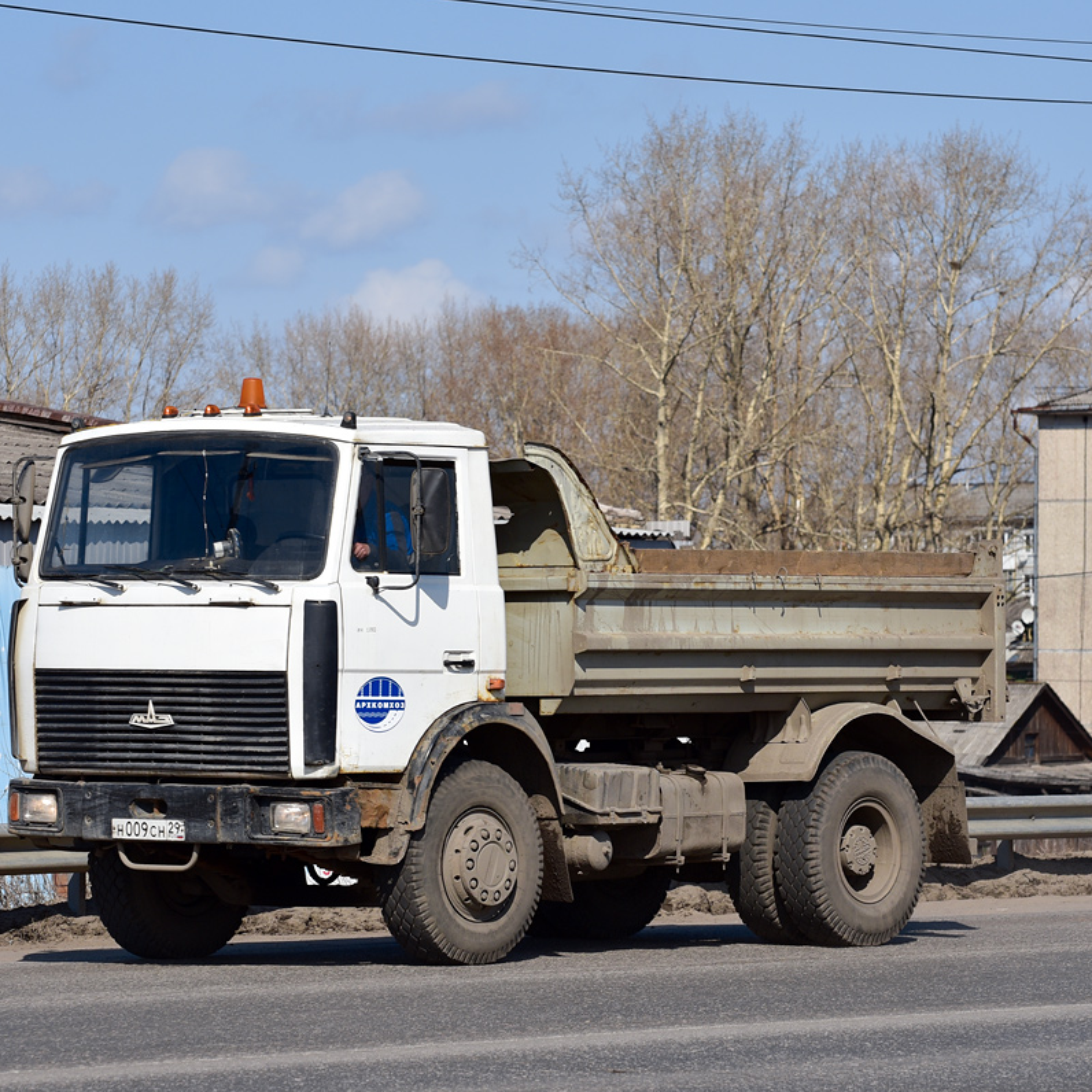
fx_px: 5032
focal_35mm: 141
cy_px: 546
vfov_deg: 12.4
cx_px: 471
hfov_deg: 12.4
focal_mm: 110
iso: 200
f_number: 7.1
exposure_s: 1/1250
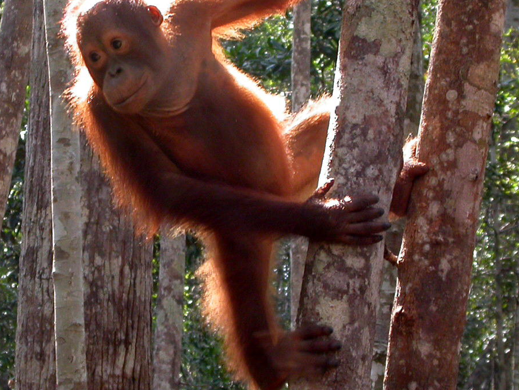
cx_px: 159
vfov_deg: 7.9
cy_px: 202
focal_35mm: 188
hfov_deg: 10.5
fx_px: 2819
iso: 100
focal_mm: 22
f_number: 4.1
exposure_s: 1/71.6
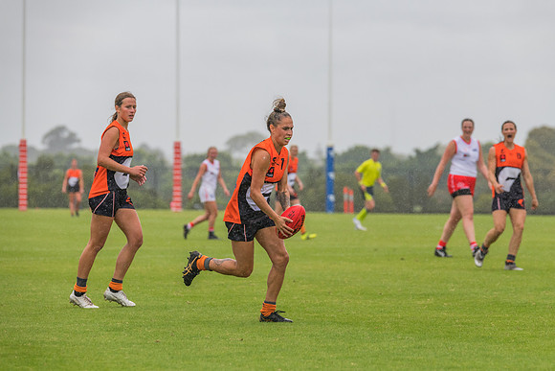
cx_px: 278
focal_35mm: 270
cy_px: 186
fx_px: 4163
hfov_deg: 7.6
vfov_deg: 5.1
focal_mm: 270
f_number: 7.1
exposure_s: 1/1600
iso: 800
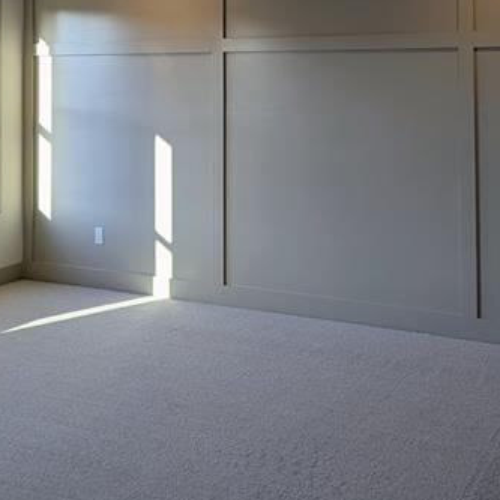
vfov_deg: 33.2
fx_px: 801
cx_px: 347
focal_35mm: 49
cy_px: 66
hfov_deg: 34.2
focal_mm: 6.81
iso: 50
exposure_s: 1/153
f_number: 1.85
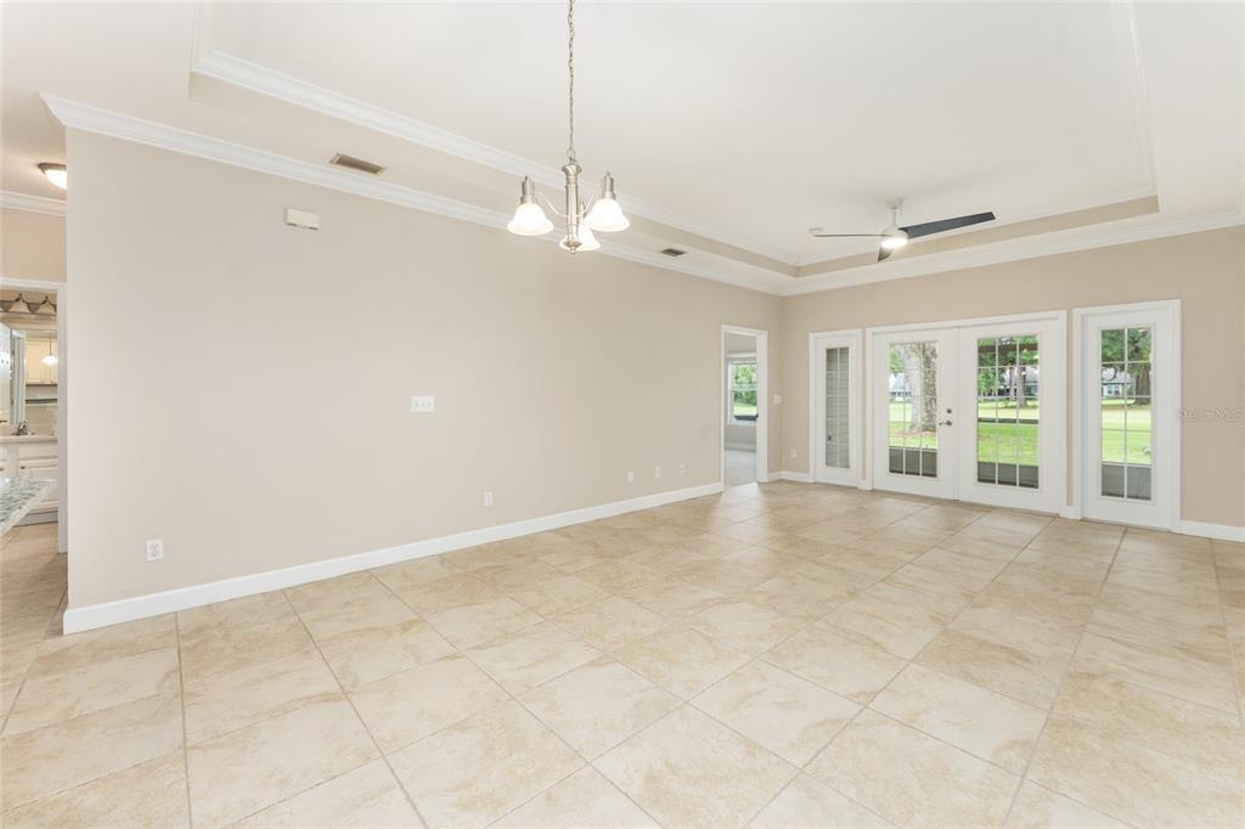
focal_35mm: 14
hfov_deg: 104.3
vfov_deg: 81.2
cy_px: 414
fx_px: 484
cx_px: 622
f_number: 7.1
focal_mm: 14
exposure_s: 1/30
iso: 3200
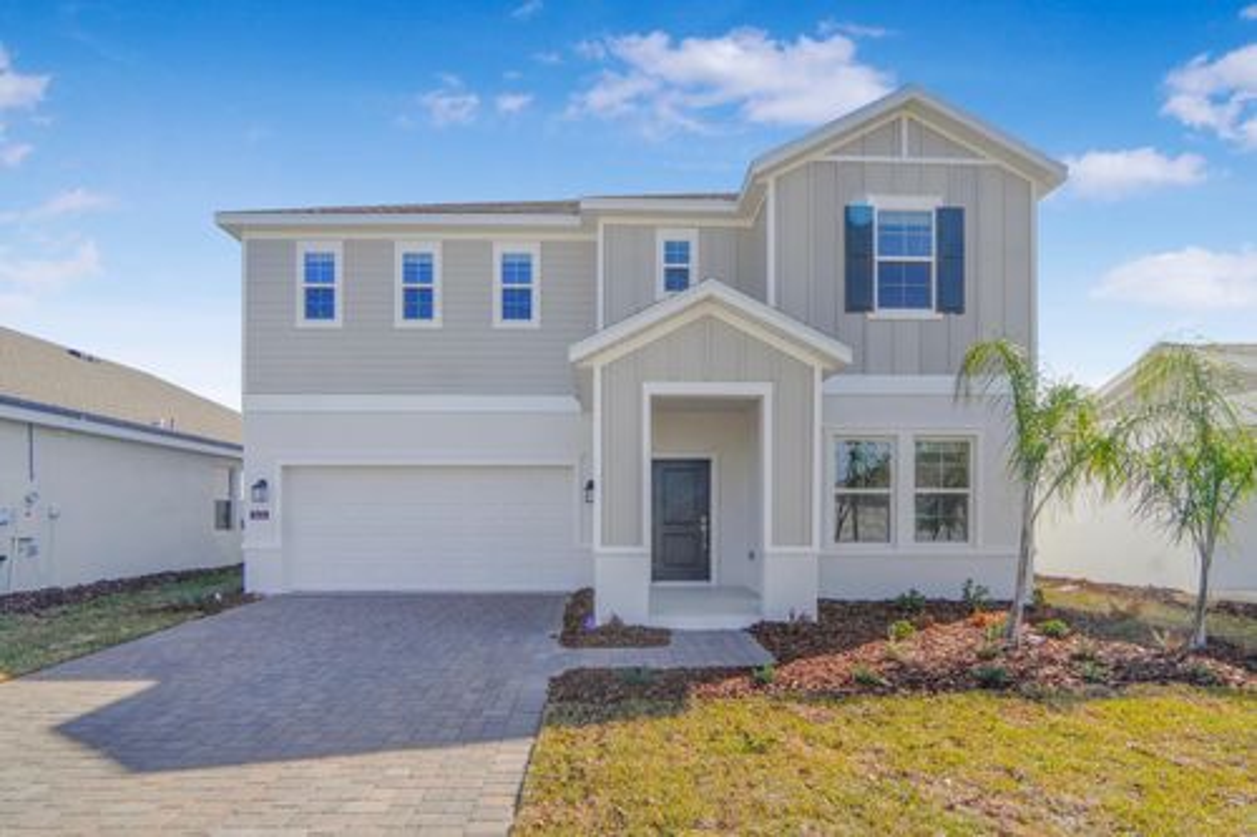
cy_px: 418
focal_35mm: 18
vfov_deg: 67.3
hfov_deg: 90.0
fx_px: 628
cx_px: 628
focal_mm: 12
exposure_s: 1/1250
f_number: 8
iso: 800
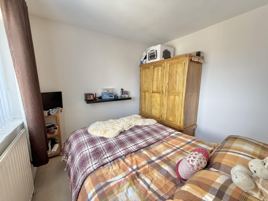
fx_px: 108
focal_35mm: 14
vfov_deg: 85.7
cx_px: 134
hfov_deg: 102.1
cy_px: 100
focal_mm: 2.22
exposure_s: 1/99
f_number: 2.2
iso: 125
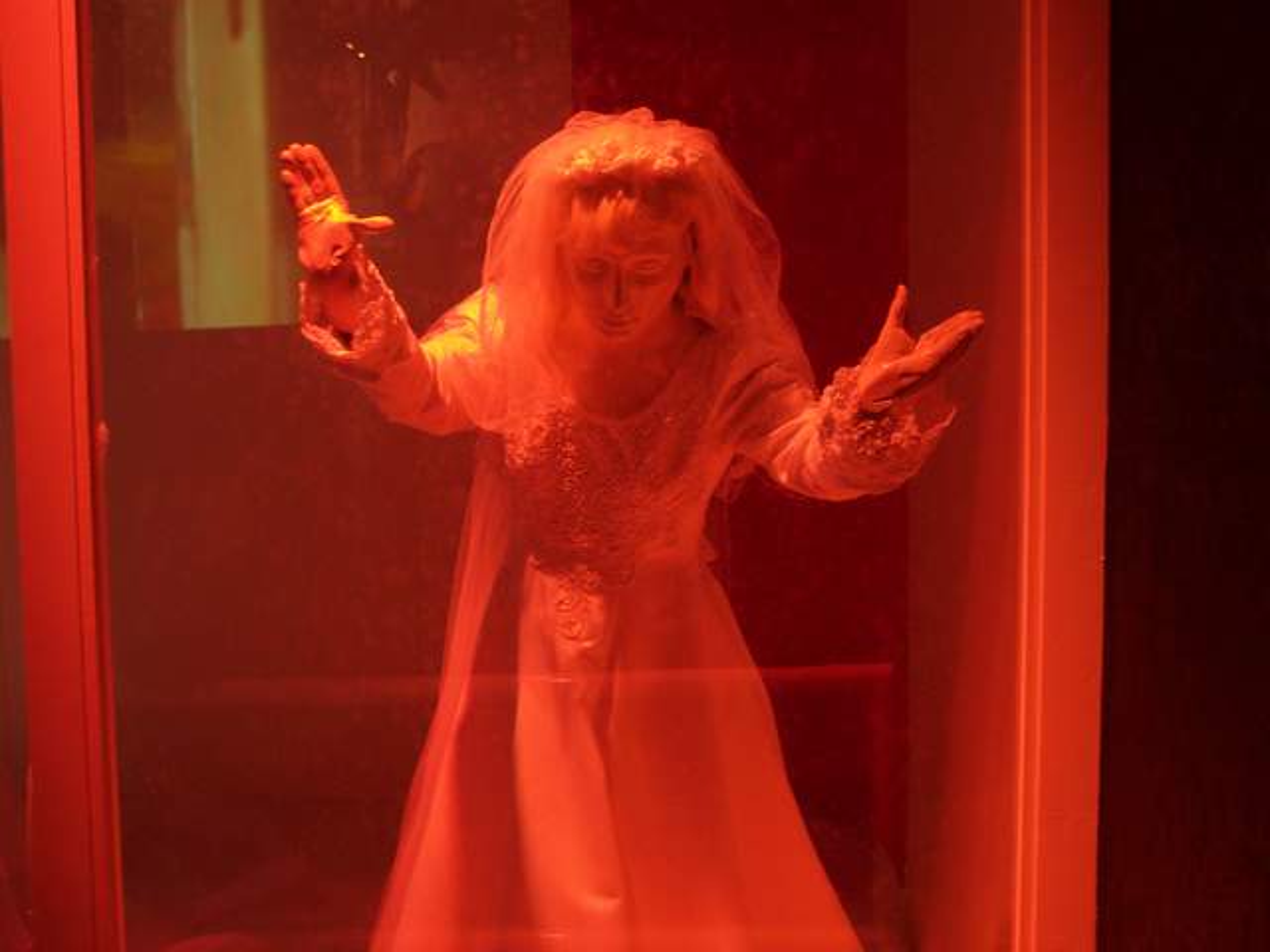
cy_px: 476
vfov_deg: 37.7
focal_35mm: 38
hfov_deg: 49.0
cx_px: 635
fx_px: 1394
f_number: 2.8
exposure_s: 1/30
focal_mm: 8
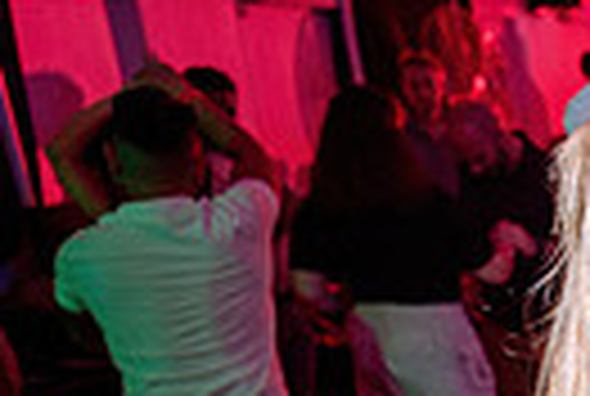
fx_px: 1741
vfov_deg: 11.8
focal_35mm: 106
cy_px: 754
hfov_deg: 15.0
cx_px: 1234
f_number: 3.2
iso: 1000
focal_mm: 24
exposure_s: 1/50
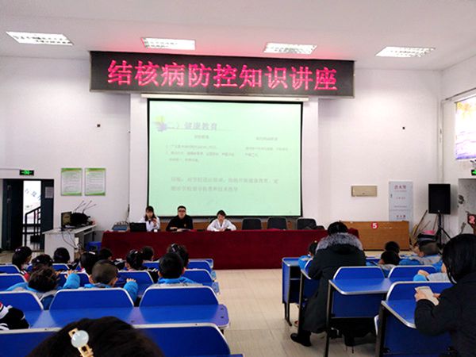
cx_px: 238
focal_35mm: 30
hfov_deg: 60.0
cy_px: 178
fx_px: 413
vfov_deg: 46.8
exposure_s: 1/100
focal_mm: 3.95
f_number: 1.8
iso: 125
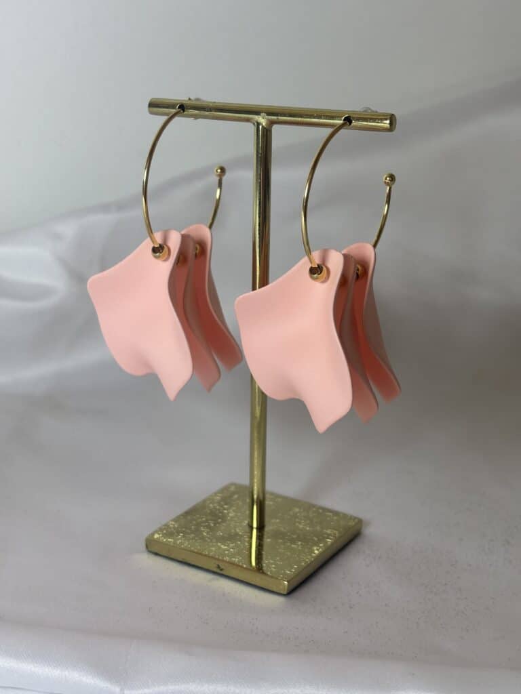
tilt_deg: -18.9
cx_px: 260
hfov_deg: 28.0
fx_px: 1044
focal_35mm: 52
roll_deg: -2.4
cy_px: 347
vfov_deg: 36.8
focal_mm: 5.96
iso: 32
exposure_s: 1/174
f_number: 1.6
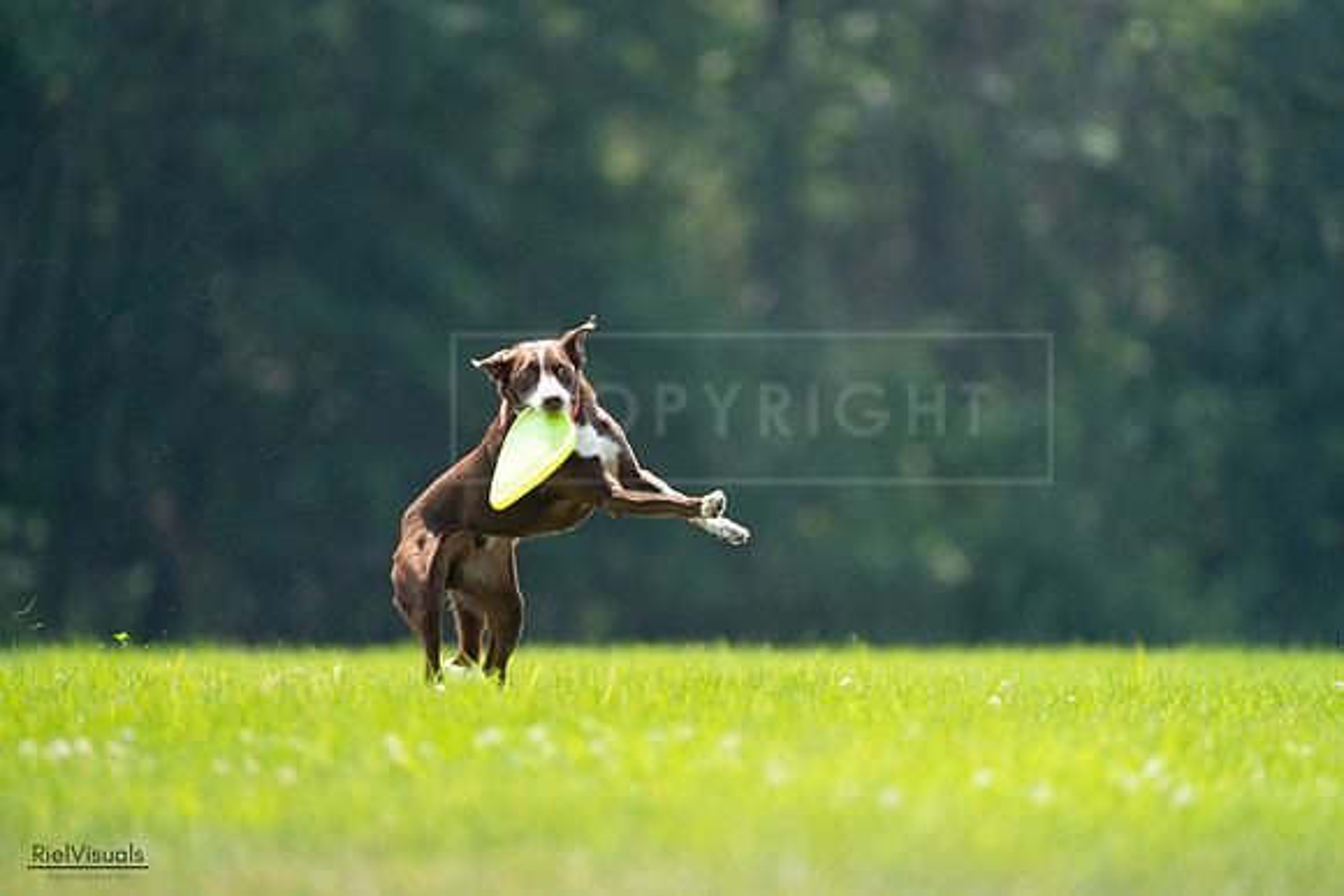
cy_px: 448
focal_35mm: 600
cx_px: 672
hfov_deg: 3.4
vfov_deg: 2.3
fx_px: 22404
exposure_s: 1/4000
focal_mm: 600
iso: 3200
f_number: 6.3
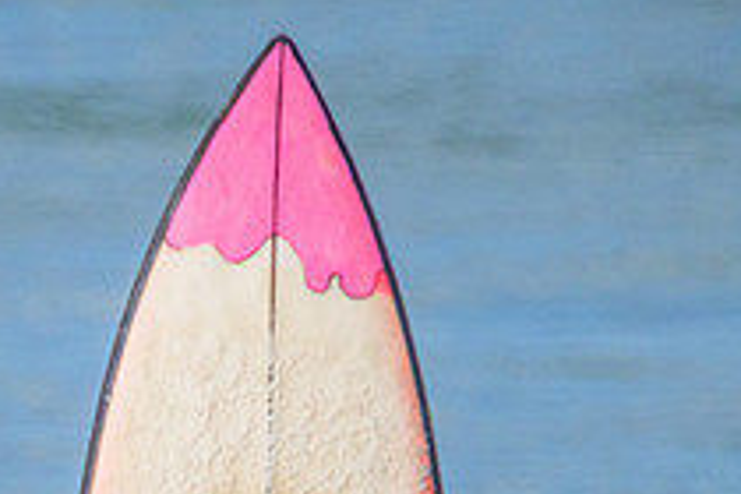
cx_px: 100
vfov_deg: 0.4
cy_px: 346
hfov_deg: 0.6
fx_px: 67302
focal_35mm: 3270
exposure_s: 1/1250
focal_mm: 800
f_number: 11
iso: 1600
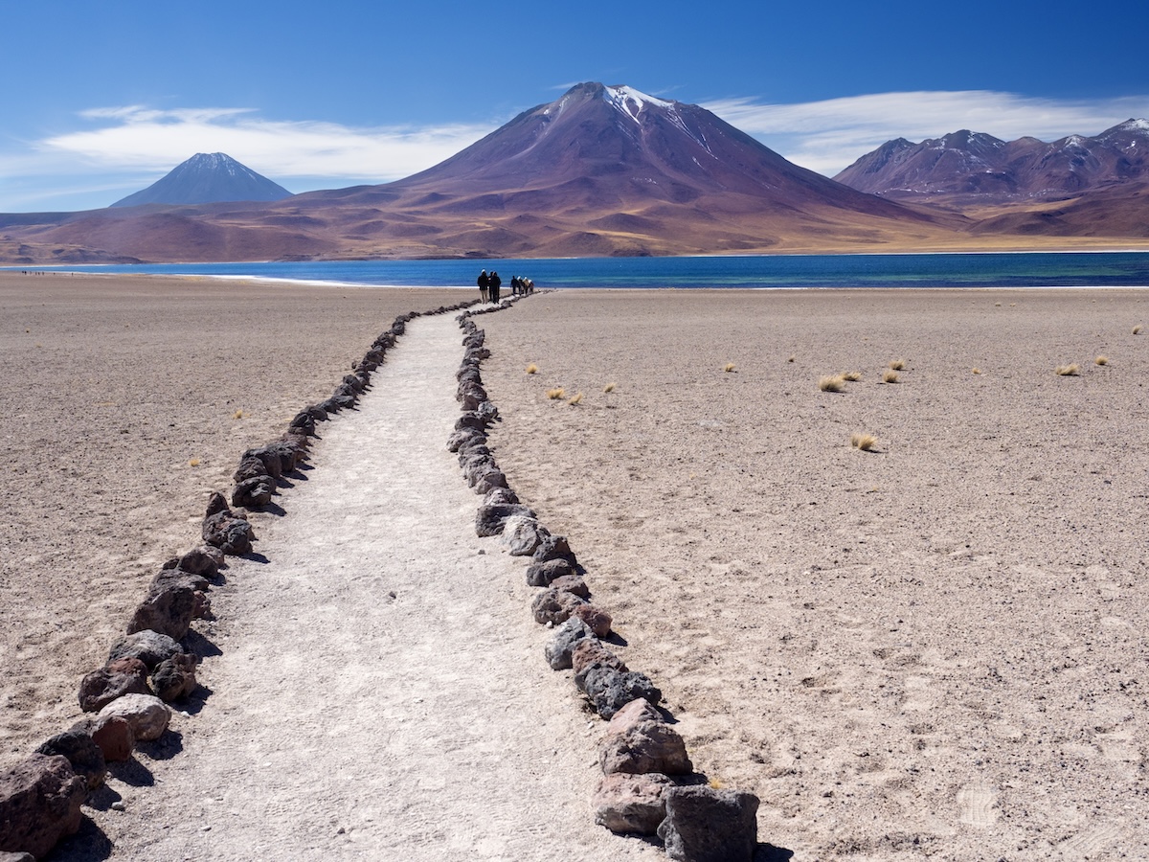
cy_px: 431
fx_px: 1261
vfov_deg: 37.7
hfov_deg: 49.0
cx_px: 574
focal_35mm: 38
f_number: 7.1
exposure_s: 1/200
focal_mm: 19
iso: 200
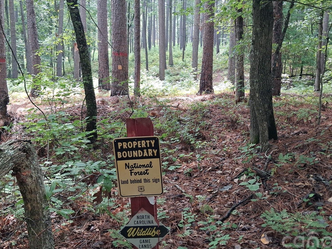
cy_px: 88
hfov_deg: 50.0
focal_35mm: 37
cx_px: 188
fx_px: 355
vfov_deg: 38.3
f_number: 1.8
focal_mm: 4
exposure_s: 1/120
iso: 80
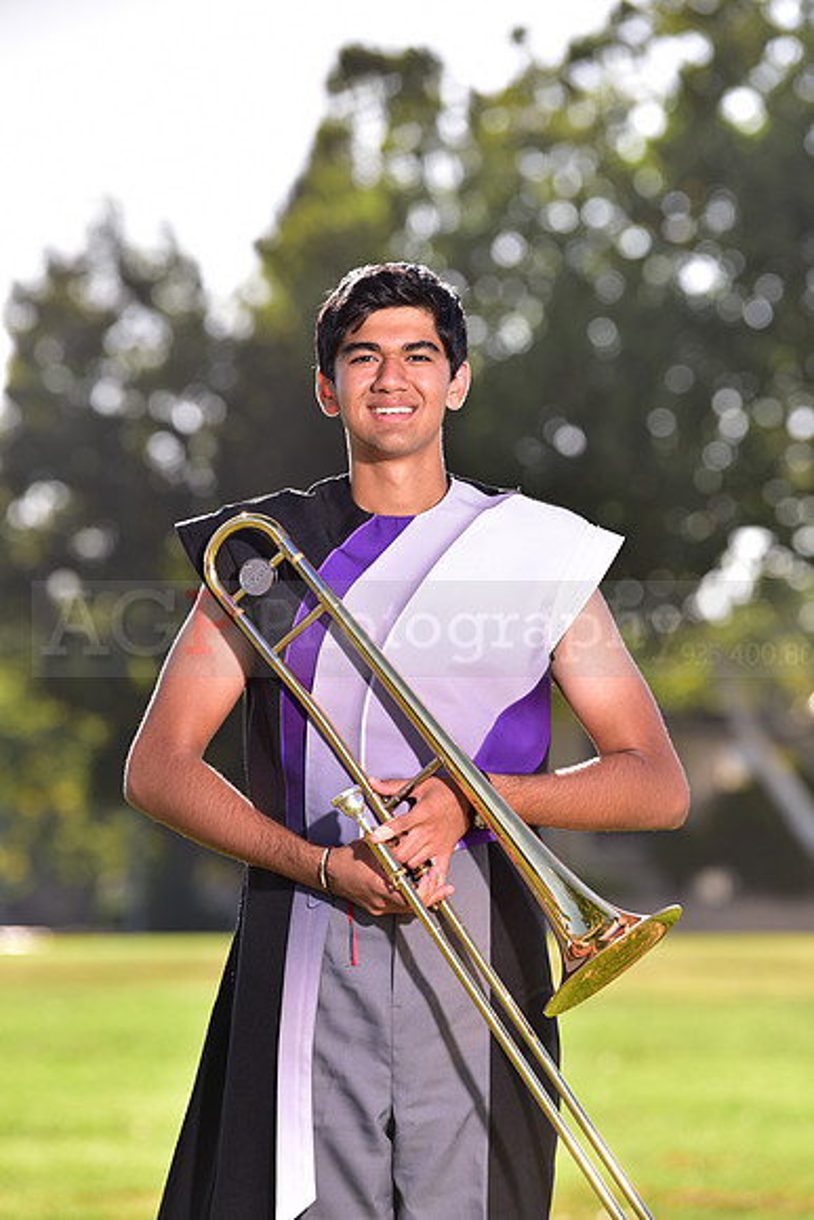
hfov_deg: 8.3
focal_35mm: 165
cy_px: 610
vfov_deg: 12.4
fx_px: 5592
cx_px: 407
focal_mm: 165
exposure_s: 1/250
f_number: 4.5
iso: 80
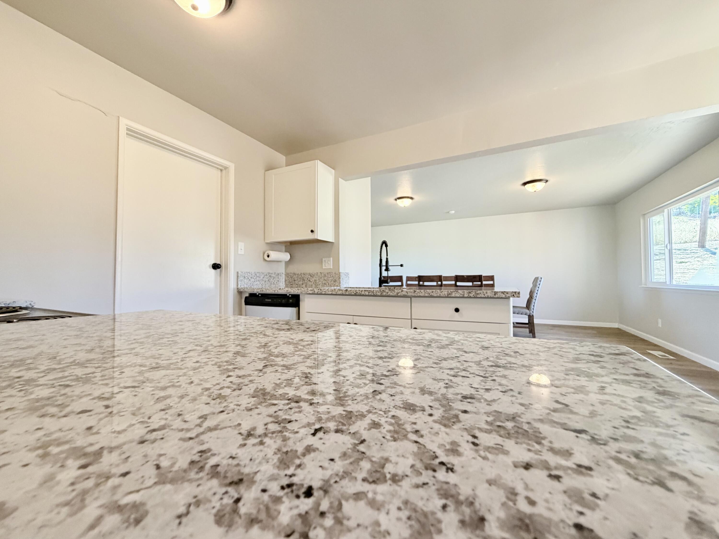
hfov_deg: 102.1
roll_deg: +0.5
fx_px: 291
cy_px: 270
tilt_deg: +2.9
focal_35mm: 14
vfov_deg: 85.7
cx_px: 360
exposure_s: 1/120
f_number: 2.2
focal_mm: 2.22
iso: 250
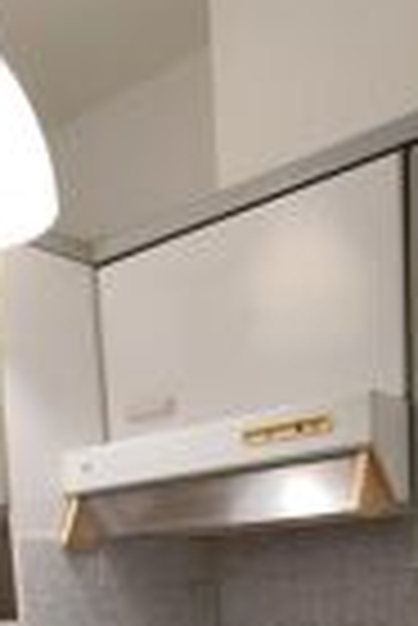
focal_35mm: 51
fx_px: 886
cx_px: 117
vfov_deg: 33.0
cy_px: 718
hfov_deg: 26.3
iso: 101
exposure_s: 1/33.3
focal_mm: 1.67
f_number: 2.2
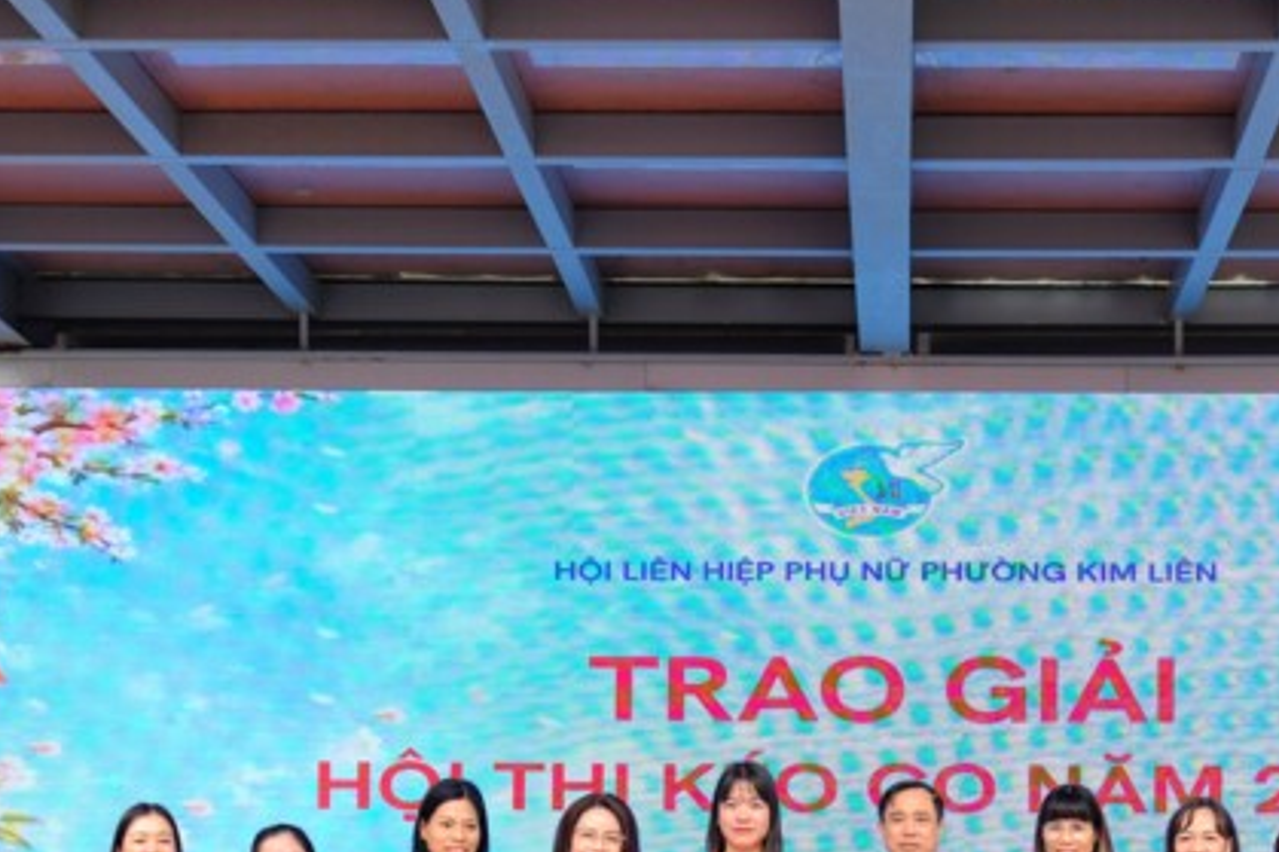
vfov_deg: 15.5
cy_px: 899
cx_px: 855
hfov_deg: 23.5
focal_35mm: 86
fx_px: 3054
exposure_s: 1/160
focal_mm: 24.2
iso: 250
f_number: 4
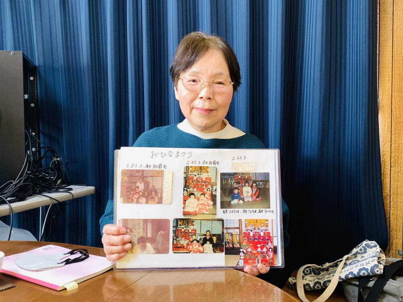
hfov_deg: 67.3
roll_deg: -0.2
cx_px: 202
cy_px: 151
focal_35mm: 26
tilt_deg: -3.9
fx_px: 303
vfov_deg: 53.1
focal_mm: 4.25
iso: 160
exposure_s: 1/59
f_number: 1.8
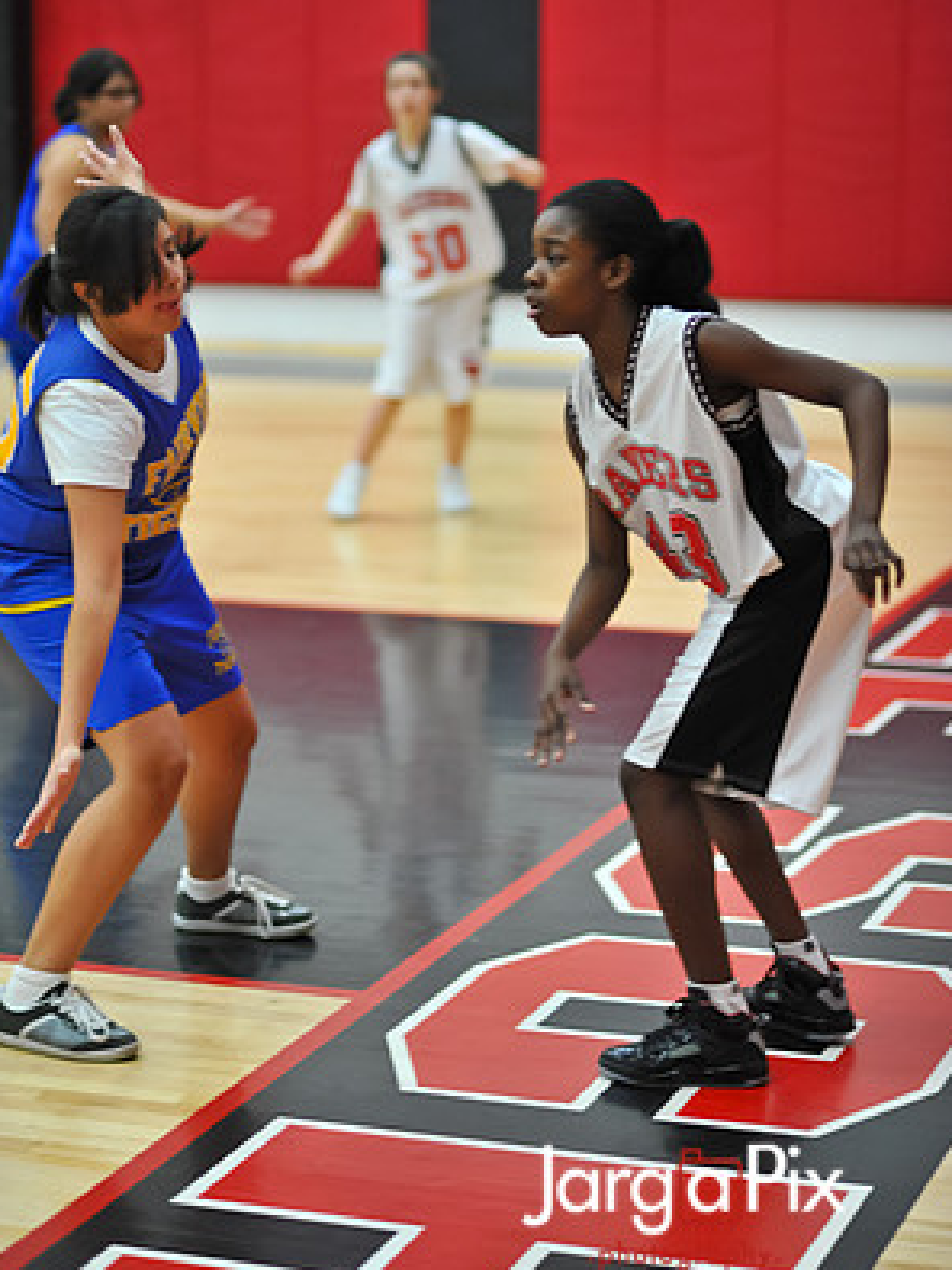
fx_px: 3412
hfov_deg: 15.9
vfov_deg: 21.1
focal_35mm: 93
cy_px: 592
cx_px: 474
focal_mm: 85
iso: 1800
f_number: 2
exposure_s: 1/500
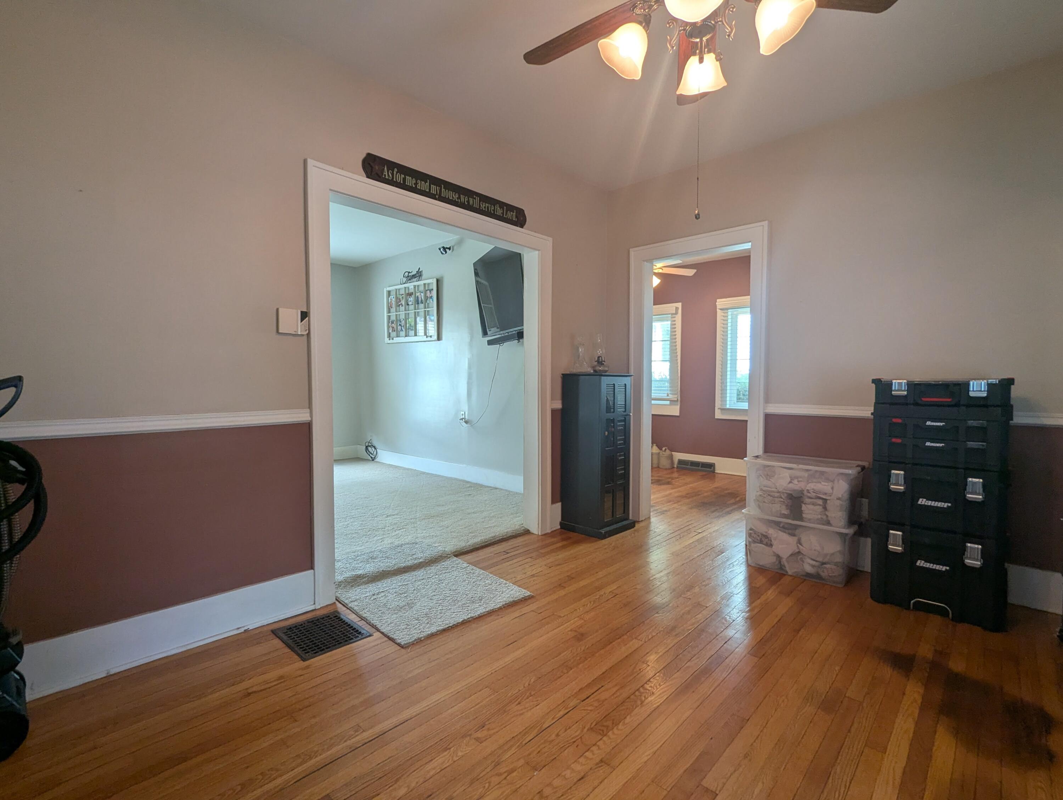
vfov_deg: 78.2
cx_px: 532
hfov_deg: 94.4
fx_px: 492
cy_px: 400
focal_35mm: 16
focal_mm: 2.35
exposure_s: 1/24
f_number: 2.2
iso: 65
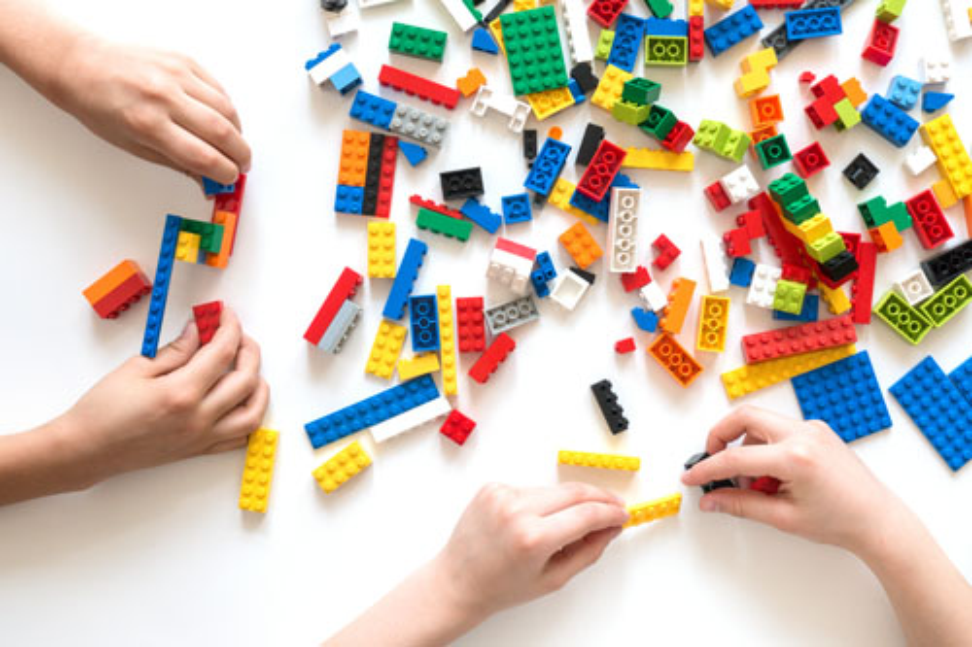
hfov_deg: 47.4
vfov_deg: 32.6
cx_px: 486
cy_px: 324
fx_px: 1107
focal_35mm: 41
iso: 200
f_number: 4.5
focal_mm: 15.1
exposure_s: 1/125
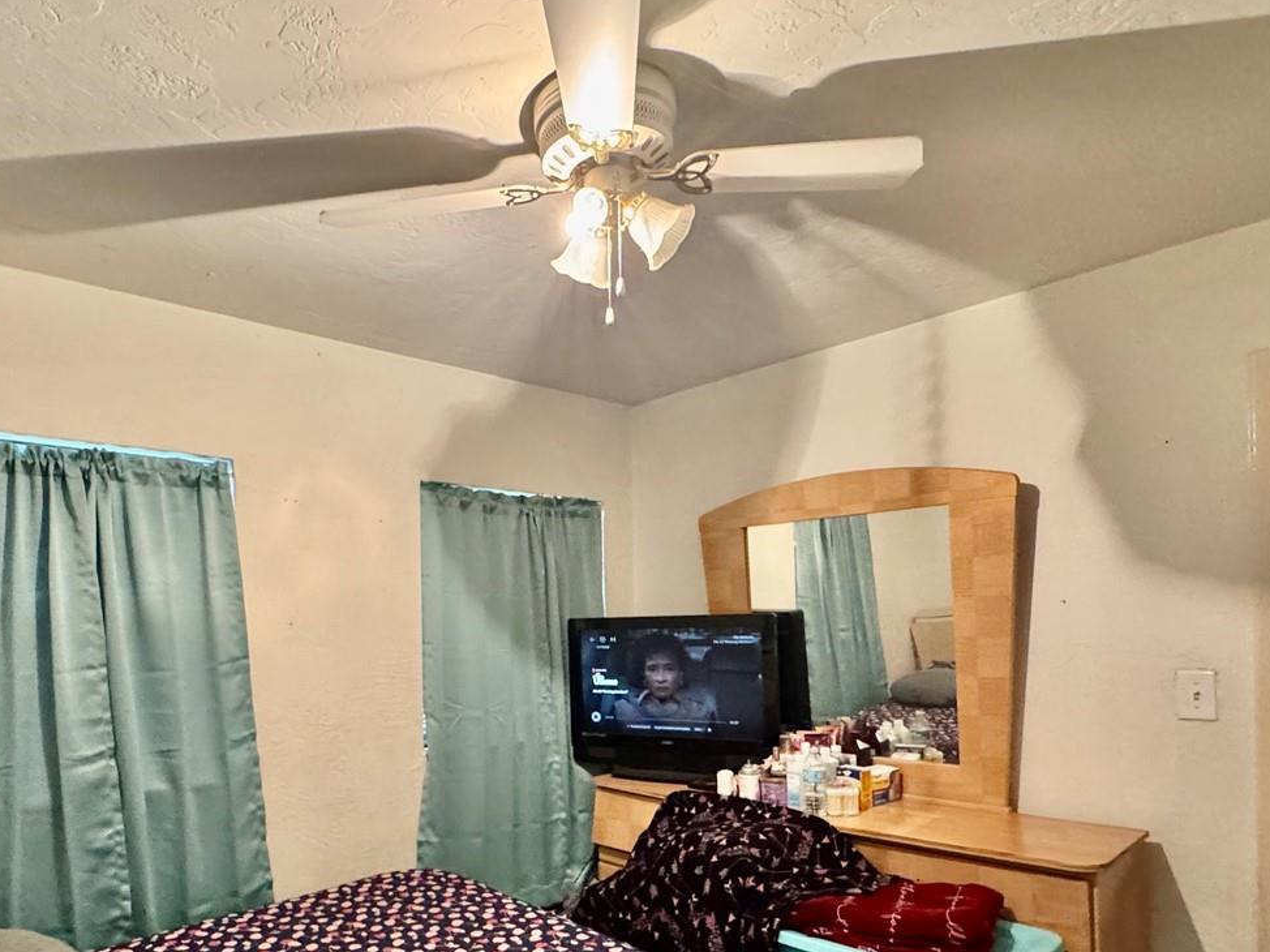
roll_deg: +1.7
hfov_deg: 73.4
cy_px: 629
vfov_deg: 57.7
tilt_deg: -0.2
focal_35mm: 23
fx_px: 844
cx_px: 528
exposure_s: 1/60
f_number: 2.2
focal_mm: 2.22
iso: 1000
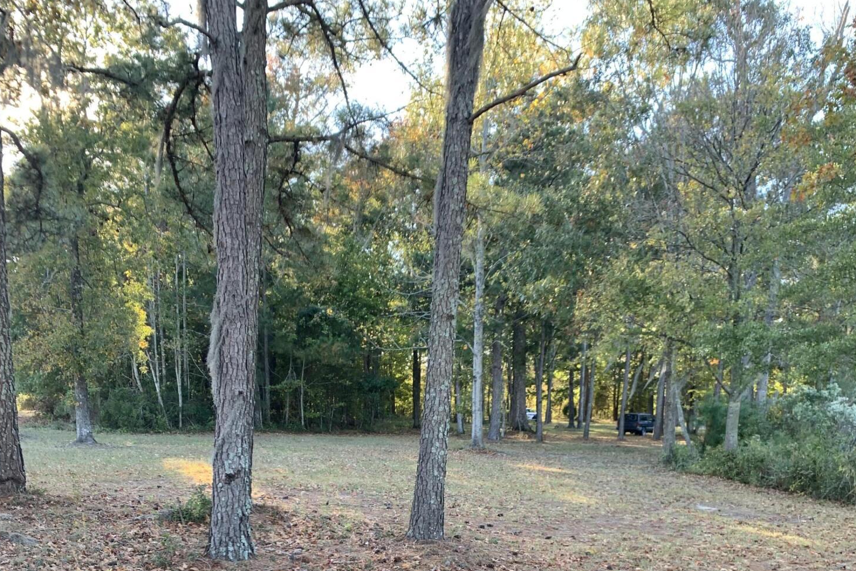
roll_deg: +1.8
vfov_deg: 33.4
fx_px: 880
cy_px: 546
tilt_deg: -4.6
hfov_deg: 51.9
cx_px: 431
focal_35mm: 37
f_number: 1.8
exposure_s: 1/122
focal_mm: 4.25
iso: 40
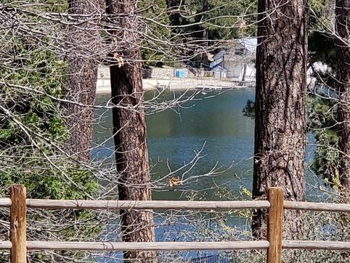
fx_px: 698
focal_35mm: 69
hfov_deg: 28.1
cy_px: 162
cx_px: 196
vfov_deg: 21.3
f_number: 2.4
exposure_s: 1/485
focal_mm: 6
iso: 32
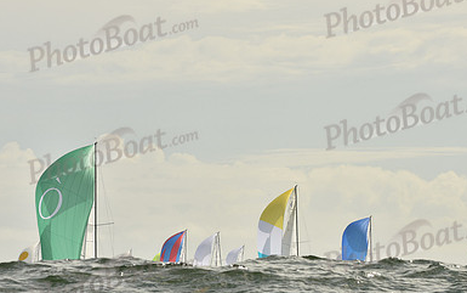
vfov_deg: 4.3
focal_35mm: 307
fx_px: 3909
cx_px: 262
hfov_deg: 6.8
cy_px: 199
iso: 320
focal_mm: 200
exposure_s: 1/1600
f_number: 8
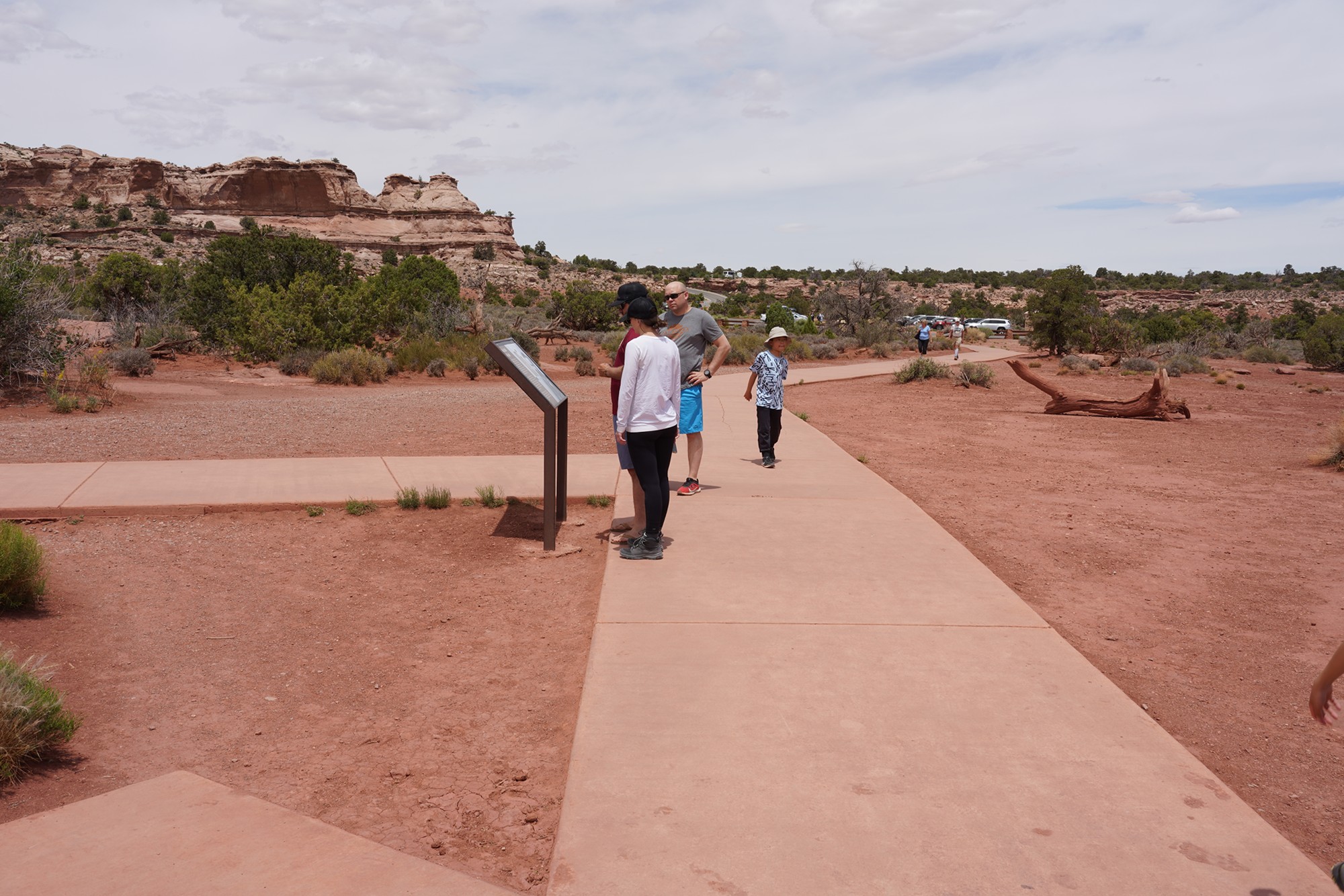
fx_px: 1120
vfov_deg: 43.6
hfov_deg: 61.9
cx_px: 672
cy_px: 448
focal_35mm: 30
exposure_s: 1/100
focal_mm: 30
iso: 100
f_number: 18
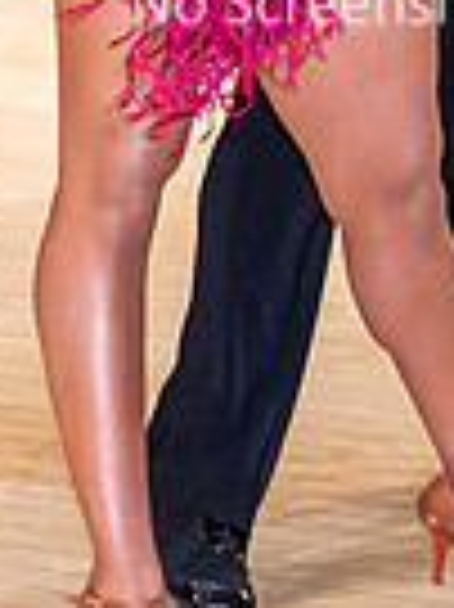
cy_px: -198
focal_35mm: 438
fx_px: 7671
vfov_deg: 4.5
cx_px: 403
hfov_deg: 3.4
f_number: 4
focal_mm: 90
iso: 3200
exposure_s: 1/500
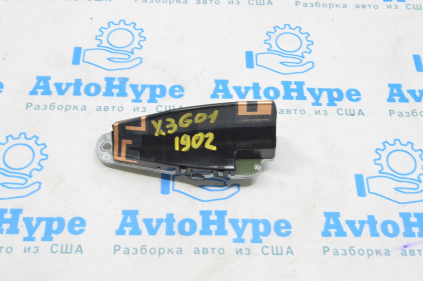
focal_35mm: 52
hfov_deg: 37.9
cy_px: 140
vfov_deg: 25.7
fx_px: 616
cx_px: 212
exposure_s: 1/15
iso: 6400
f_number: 20
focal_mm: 35
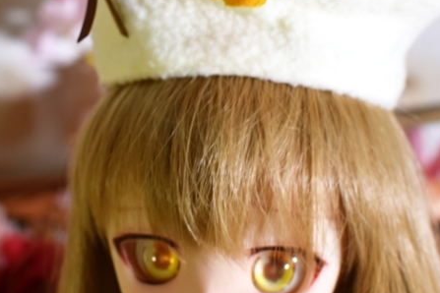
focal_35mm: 120
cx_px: 200
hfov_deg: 17.0
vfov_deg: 11.4
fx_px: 1468
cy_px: 87
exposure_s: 1/80
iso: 400
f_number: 4.5
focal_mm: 35
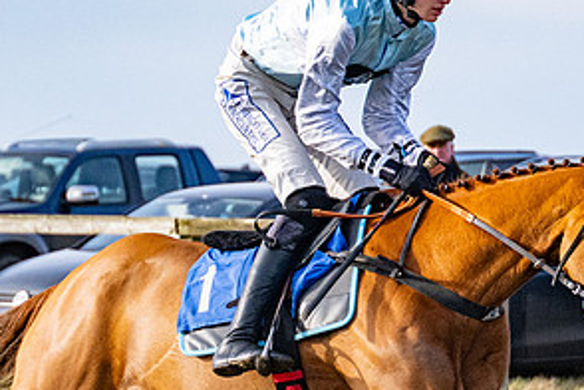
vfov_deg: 3.5
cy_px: 311
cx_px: 335
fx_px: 6456
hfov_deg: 5.2
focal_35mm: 398
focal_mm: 98
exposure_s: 1/6400
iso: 800
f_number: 4
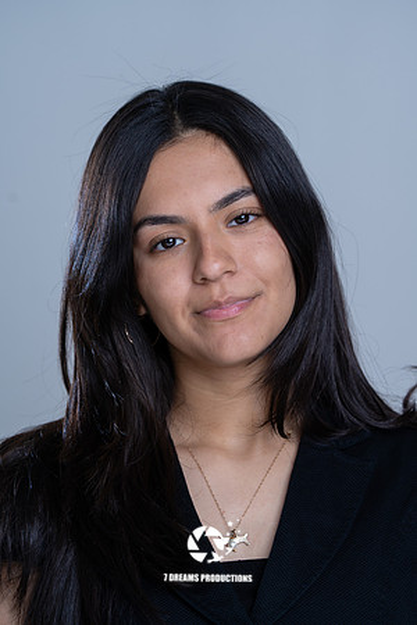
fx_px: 3110
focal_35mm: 179
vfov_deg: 11.5
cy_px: 312
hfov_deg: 7.7
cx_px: 208
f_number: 5.6
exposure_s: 1/200
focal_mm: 179
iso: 160
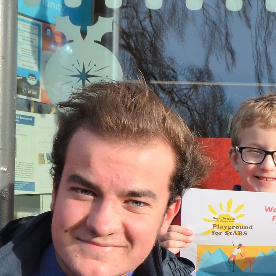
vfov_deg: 20.0
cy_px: 272
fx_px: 758
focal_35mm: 84
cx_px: 320
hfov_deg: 19.6
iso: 200
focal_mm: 14
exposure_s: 1/200
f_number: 8
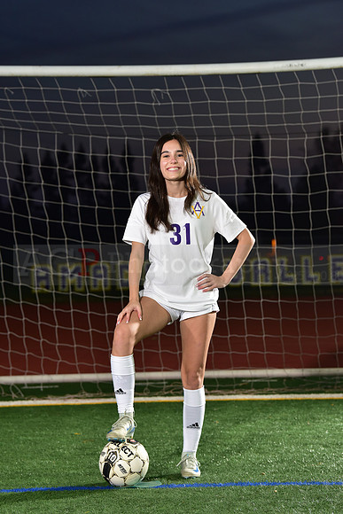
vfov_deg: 18.3
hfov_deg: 12.2
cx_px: 172
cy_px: 257
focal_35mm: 112
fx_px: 1600
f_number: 5.6
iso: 1250
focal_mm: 112
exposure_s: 1/160
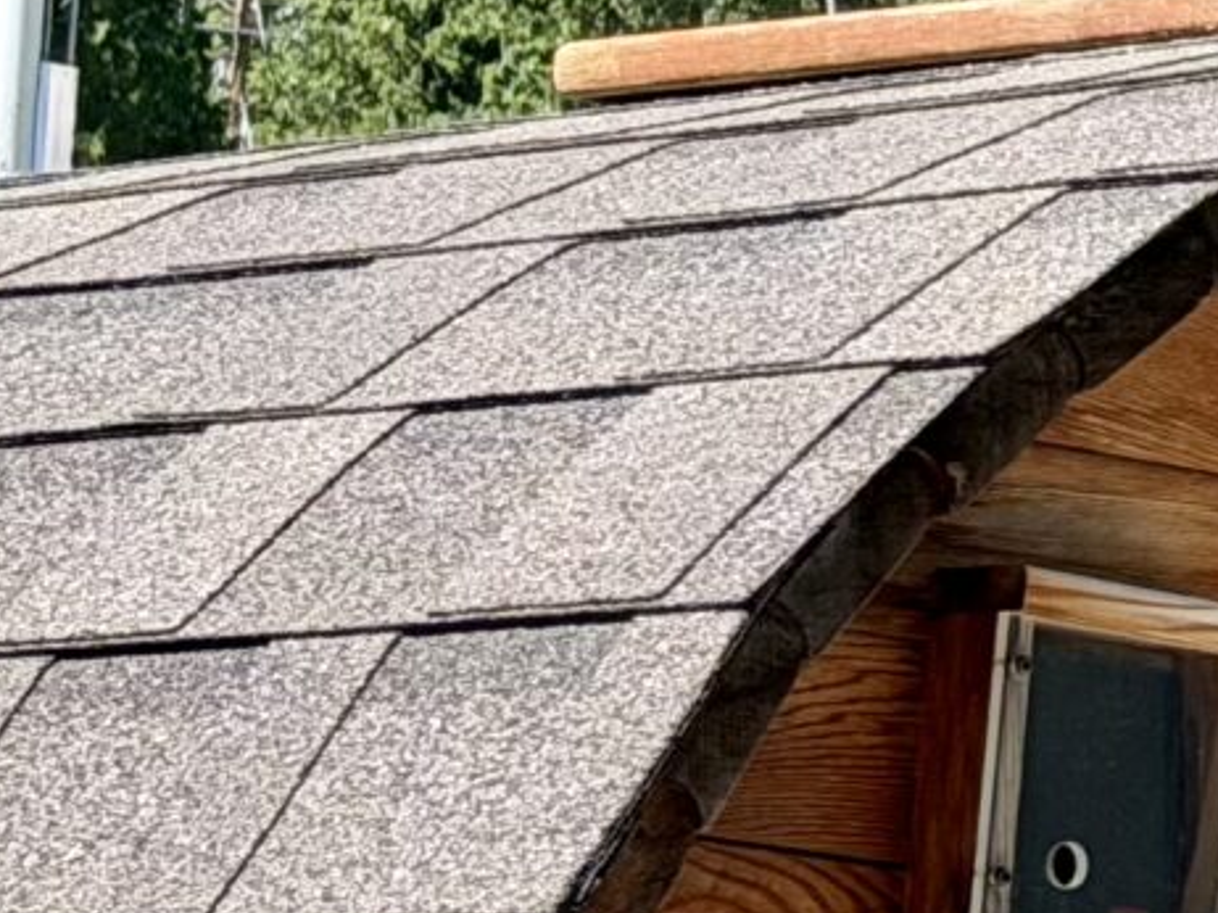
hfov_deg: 7.0
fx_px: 9355
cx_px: 2918
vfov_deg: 5.6
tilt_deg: +6.5
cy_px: 652
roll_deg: -1.1
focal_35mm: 266
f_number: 1.78
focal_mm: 6.76
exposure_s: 1/2273
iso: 100
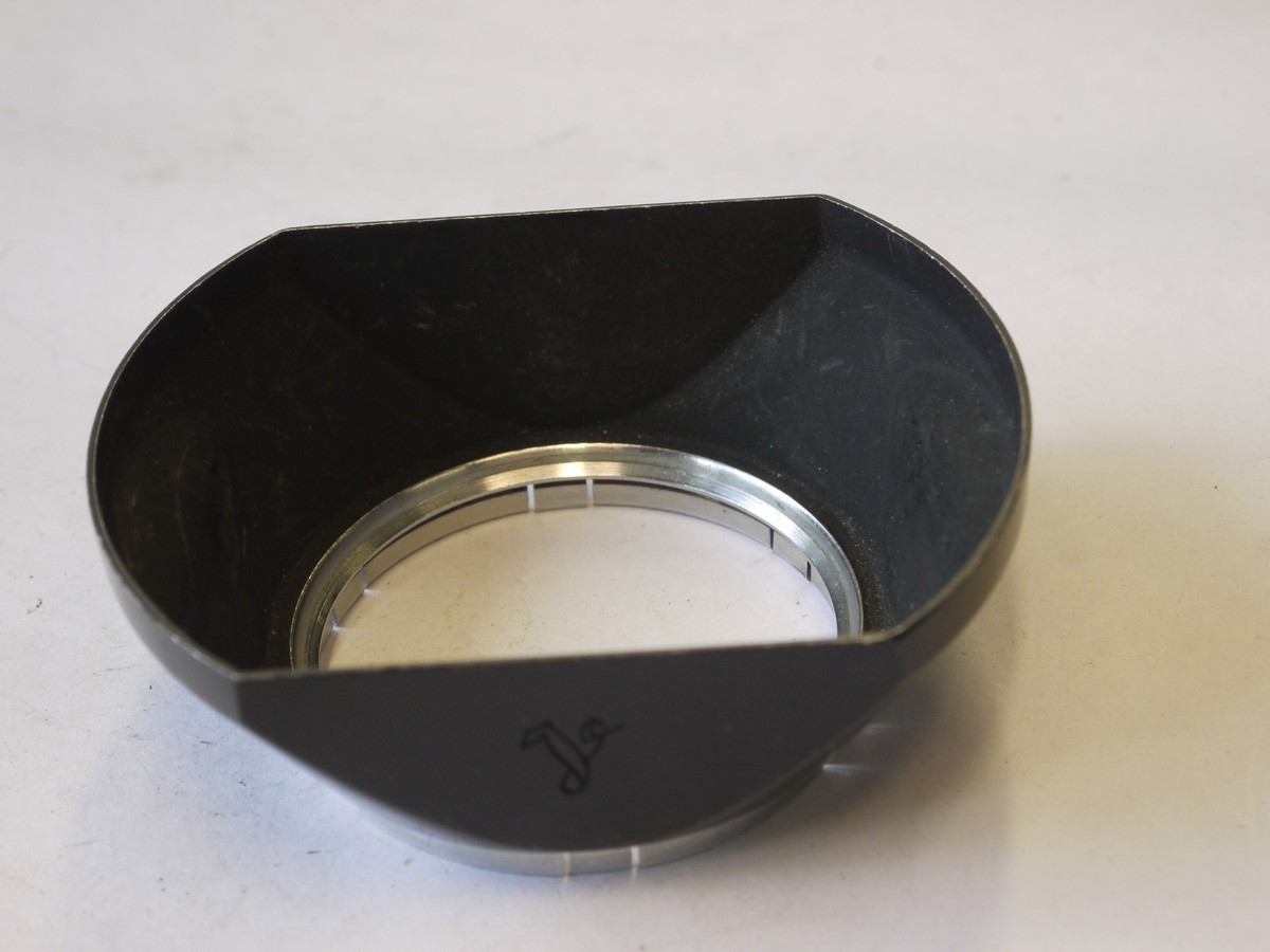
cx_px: 635
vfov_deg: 18.4
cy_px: 476
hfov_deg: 24.4
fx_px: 2935
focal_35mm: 80
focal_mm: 40
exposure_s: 1/25
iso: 400
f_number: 9
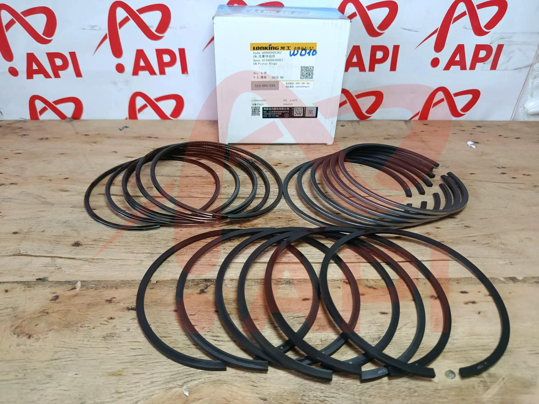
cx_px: 270
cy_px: 202
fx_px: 374
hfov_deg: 71.6
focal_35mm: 24
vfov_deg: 56.8
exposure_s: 1/100
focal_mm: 5.24
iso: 91
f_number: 1.7
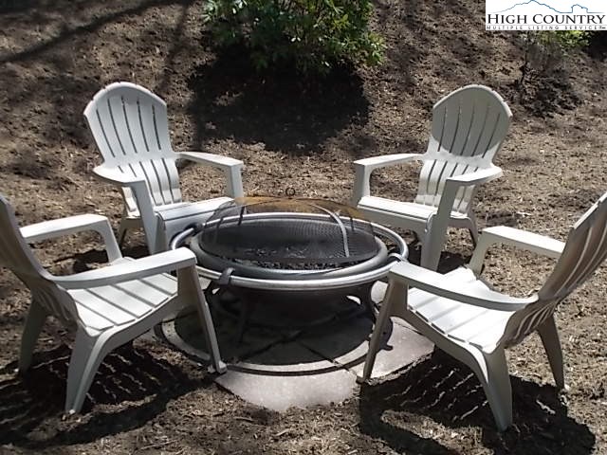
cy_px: 228
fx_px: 772
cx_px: 304
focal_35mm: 44
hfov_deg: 42.9
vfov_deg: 32.9
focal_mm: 7.9
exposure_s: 1/200
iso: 80
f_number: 4.2
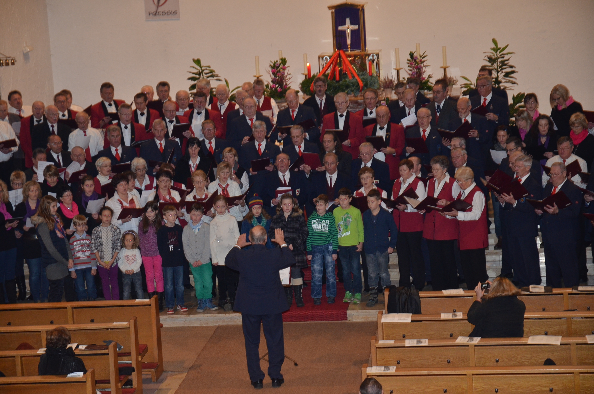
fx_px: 1729
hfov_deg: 19.5
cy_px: 197
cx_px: 297
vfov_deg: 13.0
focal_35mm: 105
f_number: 4.5
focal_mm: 70
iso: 800
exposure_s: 1/60
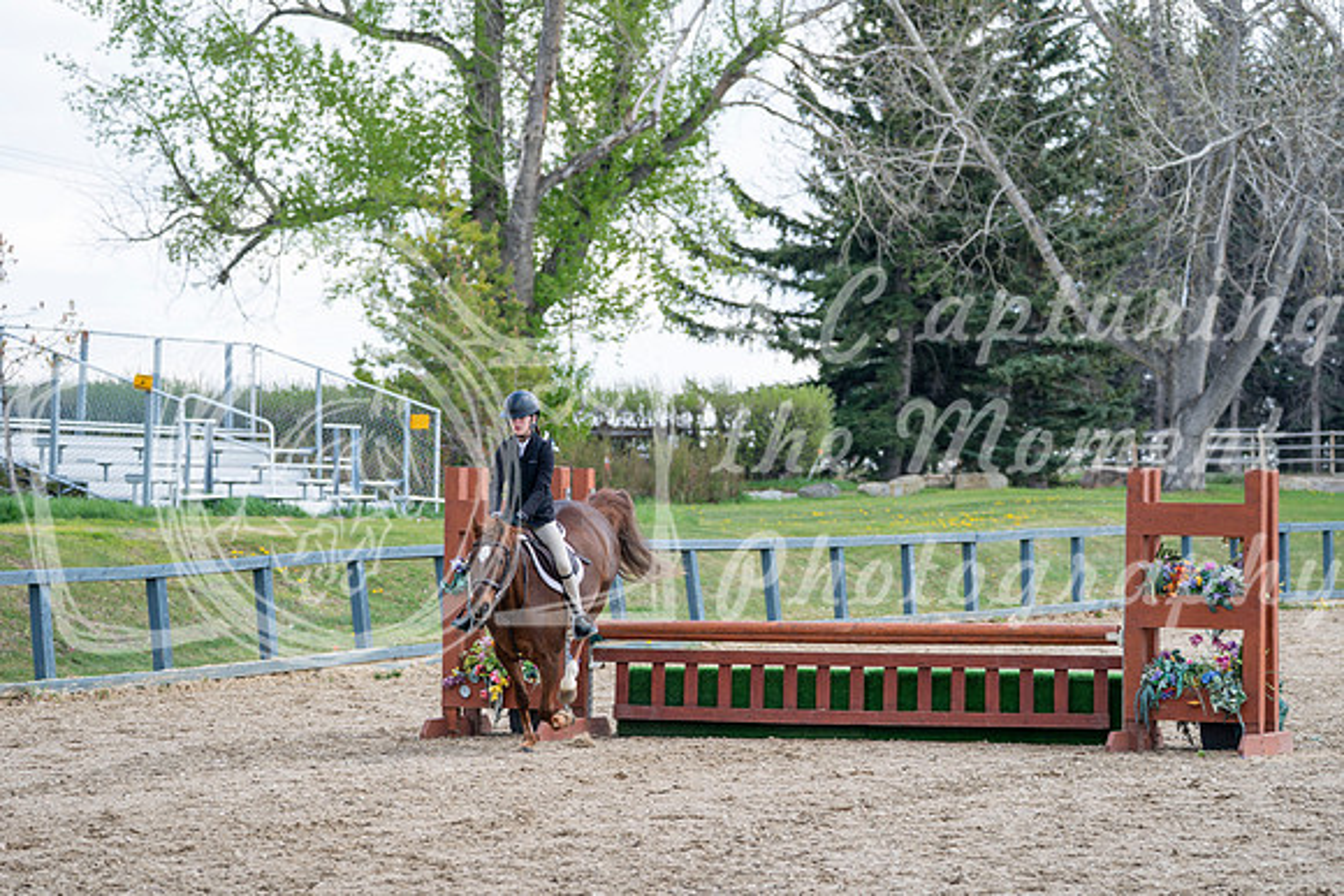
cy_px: 448
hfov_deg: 12.5
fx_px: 6124
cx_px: 672
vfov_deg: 8.4
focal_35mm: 164
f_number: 5.6
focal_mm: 164
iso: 125
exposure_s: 1/200
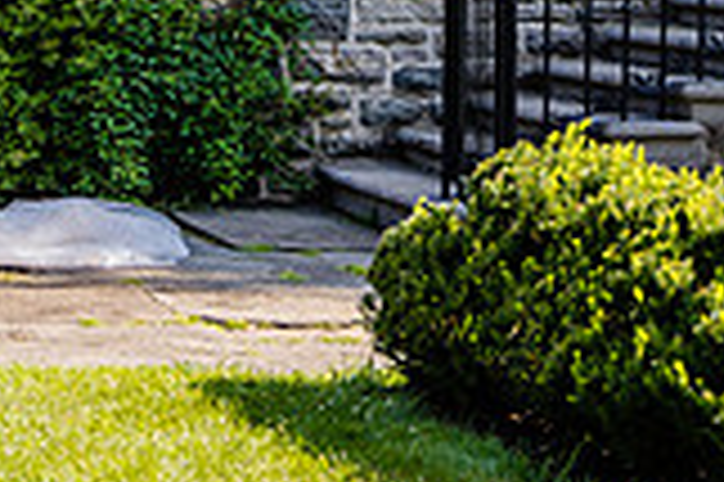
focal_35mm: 173
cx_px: -360
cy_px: -56
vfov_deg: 7.9
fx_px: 3476
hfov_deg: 11.4
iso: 100
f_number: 2.8
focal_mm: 48
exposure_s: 1/400
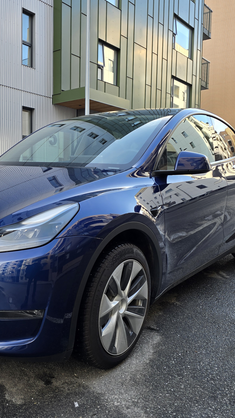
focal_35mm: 34
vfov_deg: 58.0
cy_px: 207
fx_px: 377
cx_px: 54
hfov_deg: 33.8
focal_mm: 6.3
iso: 32
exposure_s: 1/180
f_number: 1.7
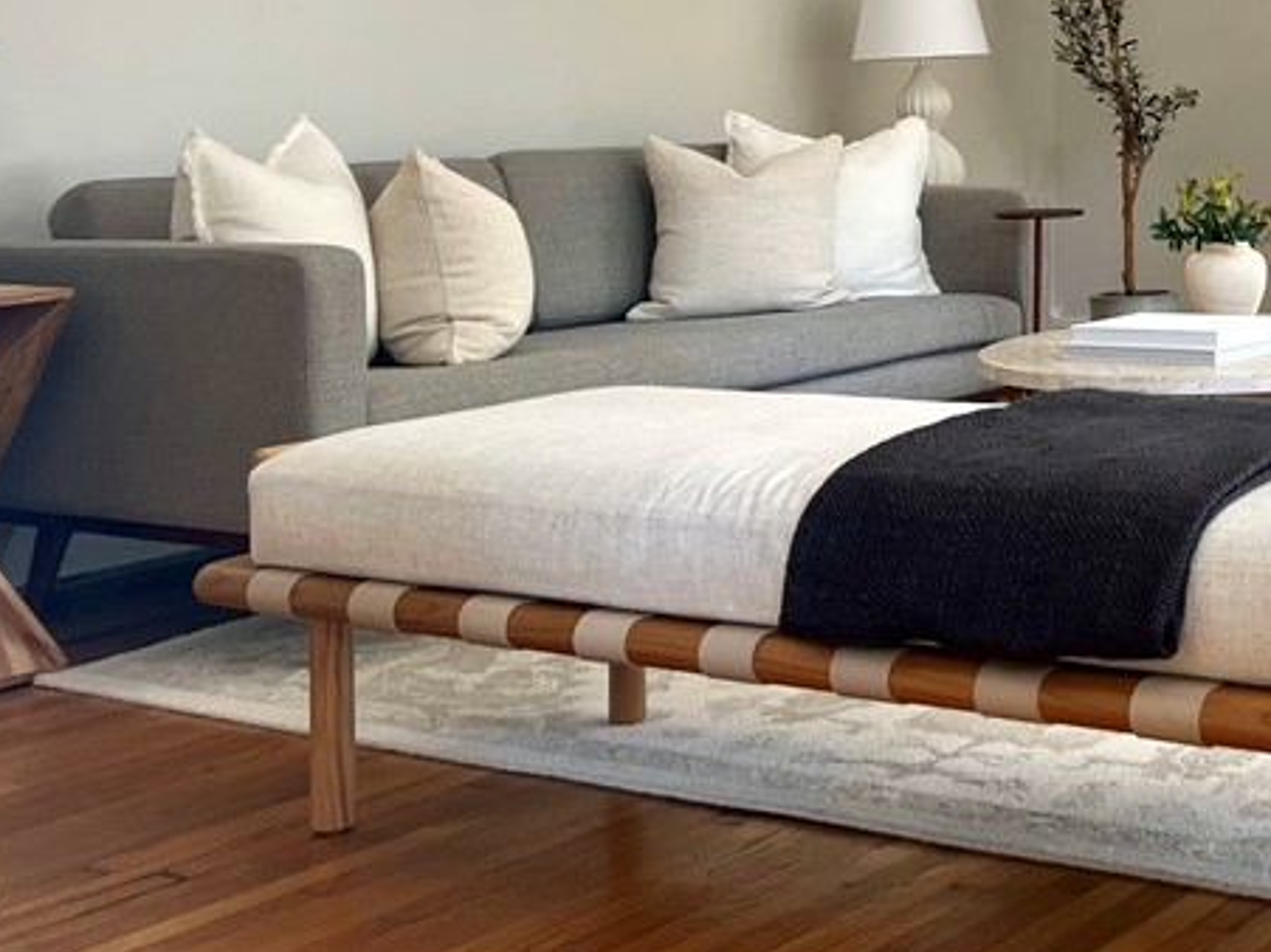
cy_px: -3
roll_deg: +1.3
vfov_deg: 23.7
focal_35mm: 59
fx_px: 2166
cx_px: 1319
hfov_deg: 30.1
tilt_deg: +2.3
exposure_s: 1/120
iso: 40
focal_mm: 5.7
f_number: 1.5
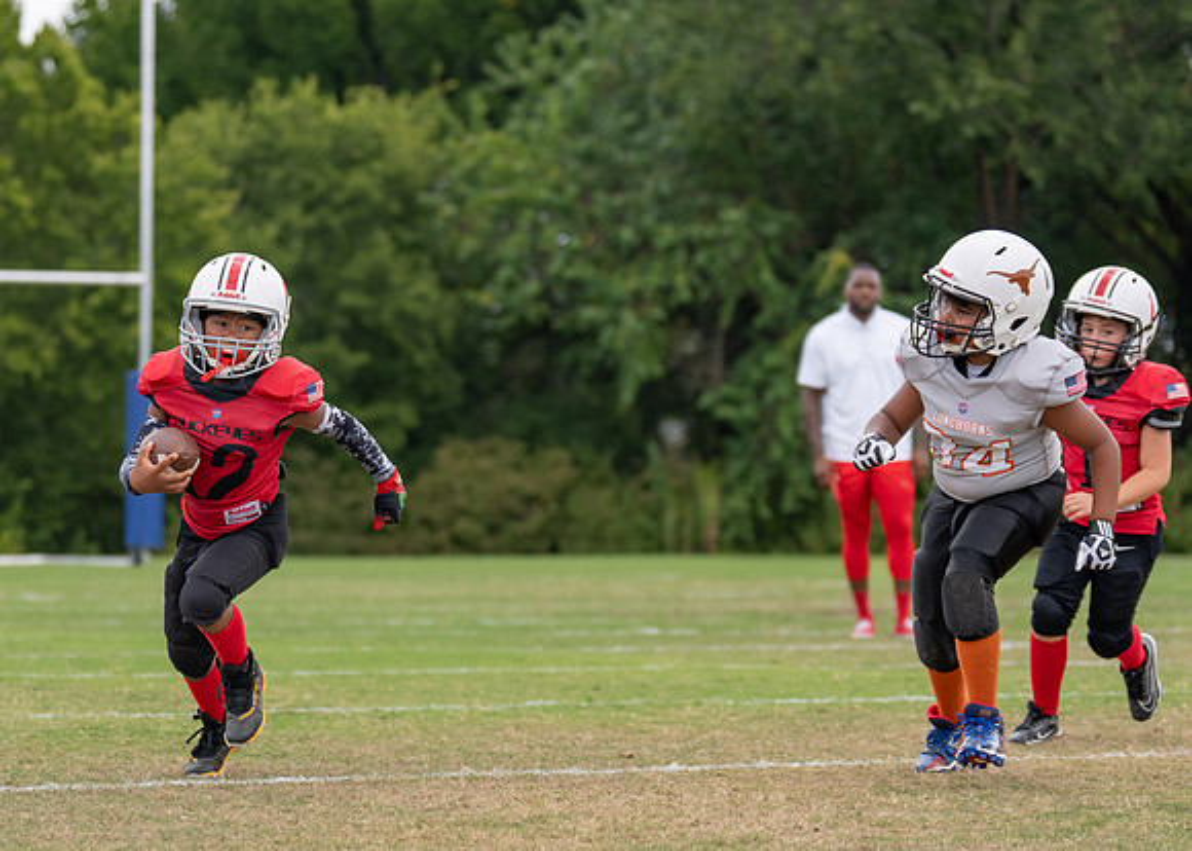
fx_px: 5244
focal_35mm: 155
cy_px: 526
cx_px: 281
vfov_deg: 9.3
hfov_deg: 12.9
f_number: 2.8
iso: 100
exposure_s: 1/1600
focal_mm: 95
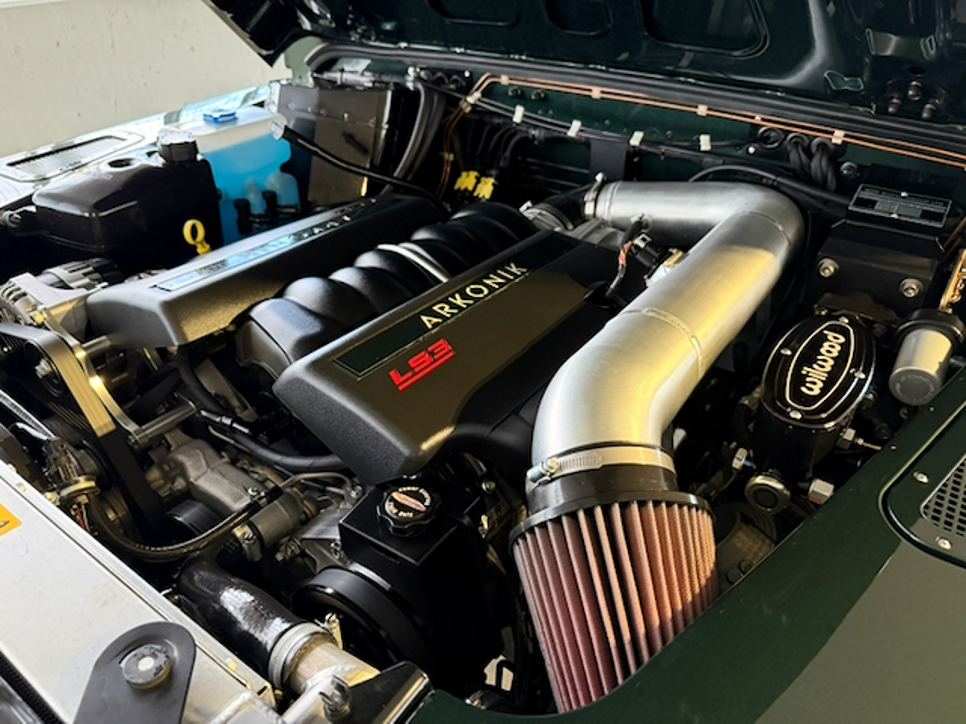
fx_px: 670
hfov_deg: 71.6
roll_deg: +1.1
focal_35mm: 24
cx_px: 483
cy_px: 362
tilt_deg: -34.0
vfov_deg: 56.8
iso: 800
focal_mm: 6.76
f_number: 1.78
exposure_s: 1/58
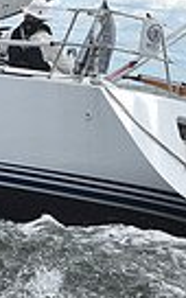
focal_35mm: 304
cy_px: 32
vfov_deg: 6.9
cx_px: 68
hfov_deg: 4.3
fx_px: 2466
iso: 250
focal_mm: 70
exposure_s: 1/800
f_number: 10
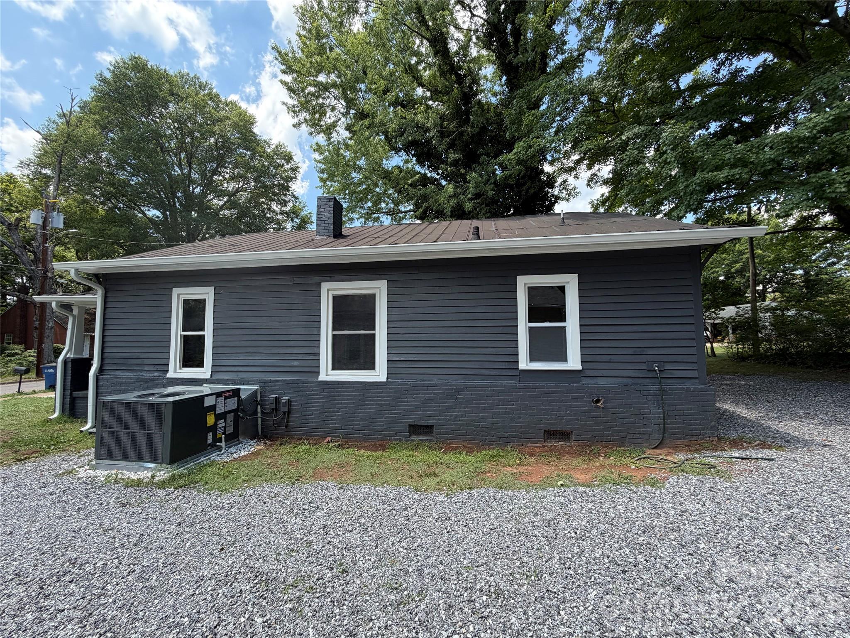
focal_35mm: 14
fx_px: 344
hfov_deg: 102.1
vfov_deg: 85.7
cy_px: 319
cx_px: 425
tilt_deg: +3.3
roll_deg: +0.5
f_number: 2.2
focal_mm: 2.22
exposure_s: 1/502
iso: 64
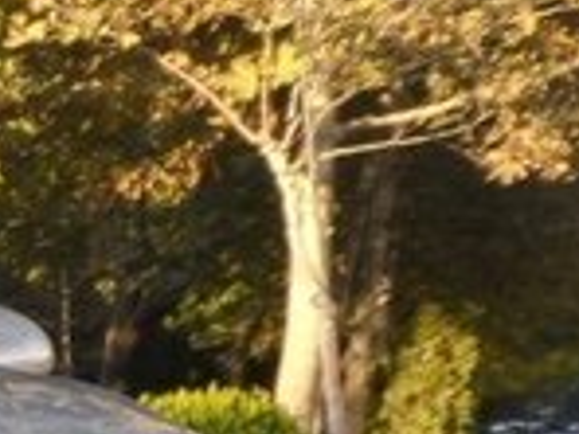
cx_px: -419
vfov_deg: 13.3
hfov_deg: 16.0
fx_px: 1790
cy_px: 592
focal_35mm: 107
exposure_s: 1/90
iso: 80
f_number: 3.2
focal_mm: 4
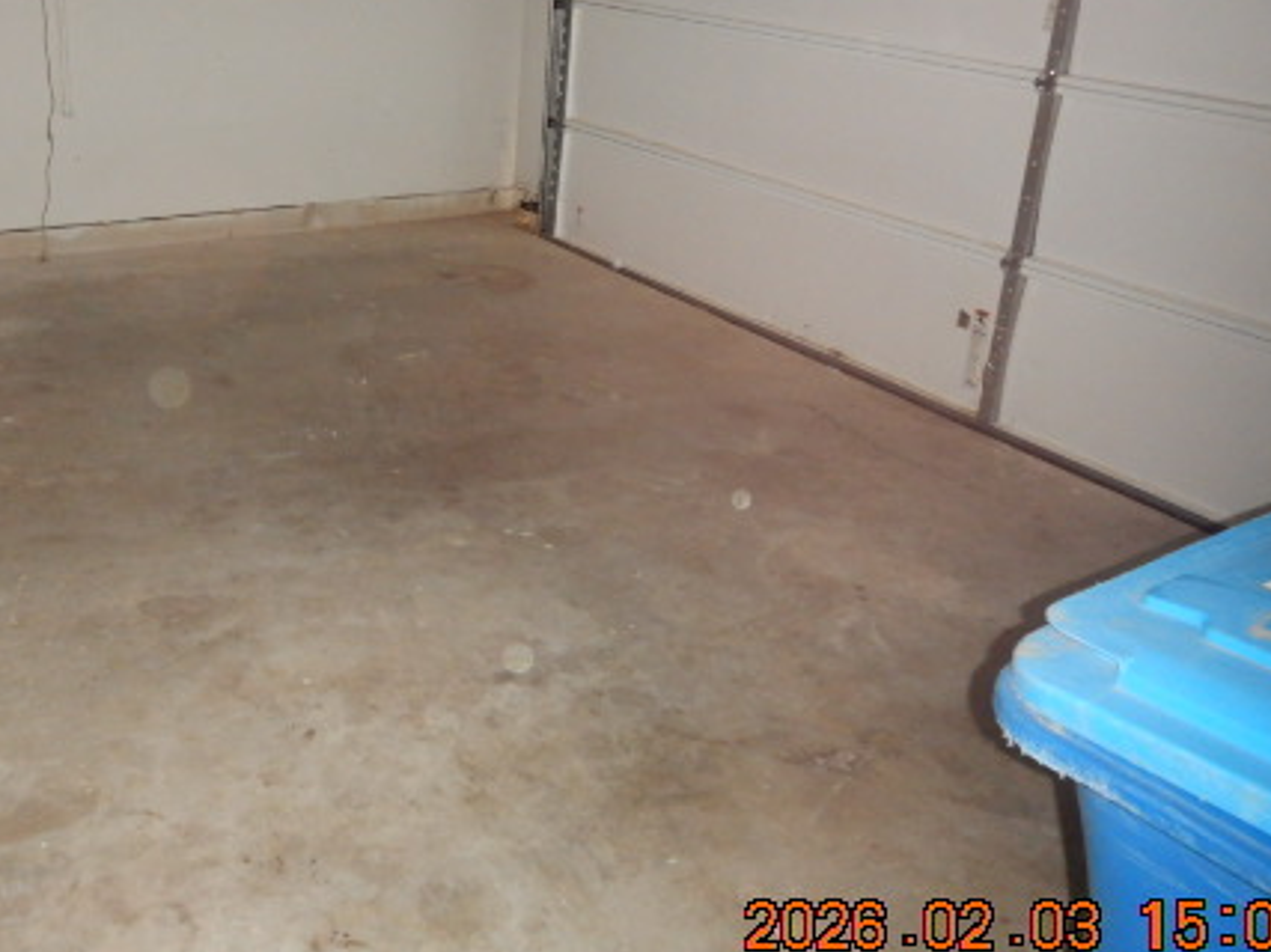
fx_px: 1321
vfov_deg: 39.4
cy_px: 360
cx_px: 446
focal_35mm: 36
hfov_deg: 50.6
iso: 450
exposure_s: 1/30
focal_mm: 4.3
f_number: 2.8
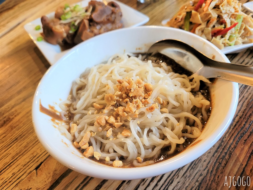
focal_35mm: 26
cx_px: 126
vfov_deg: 53.1
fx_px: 190
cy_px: 95
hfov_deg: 67.3
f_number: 1.8
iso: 250
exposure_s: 1/40
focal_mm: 5.4
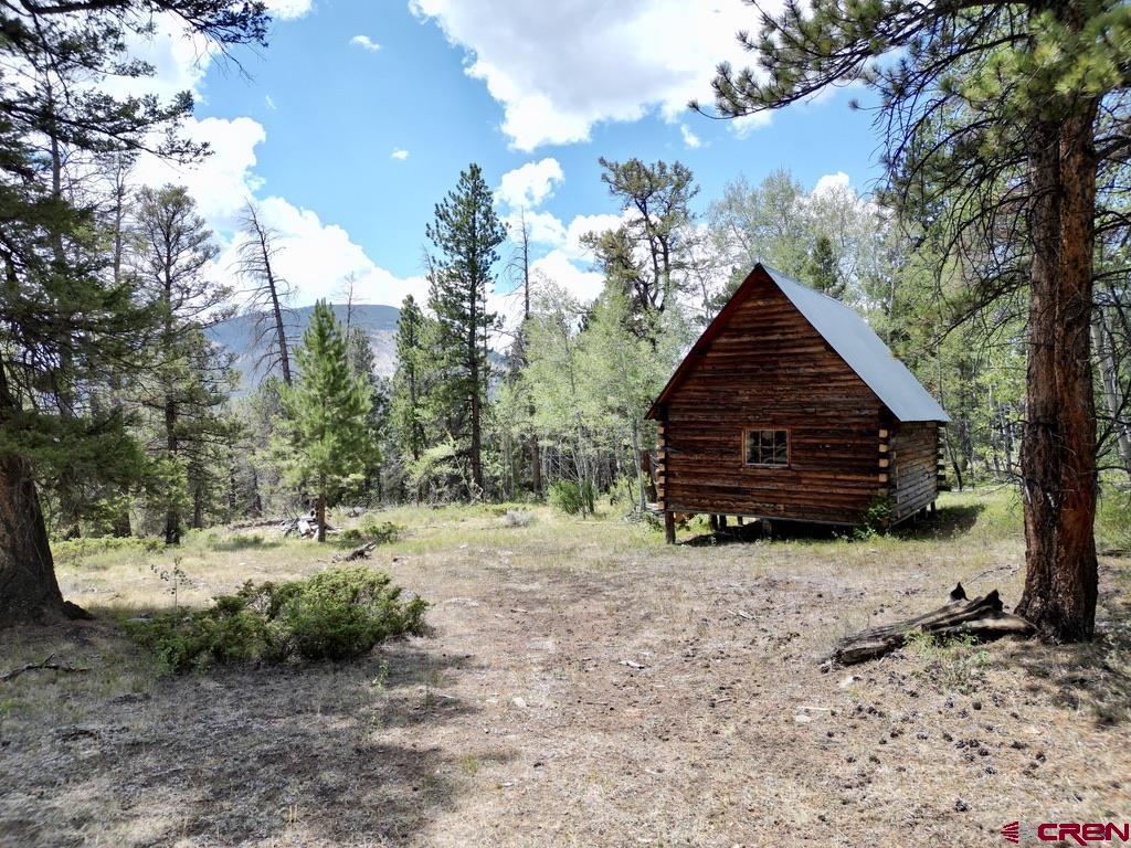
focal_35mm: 24
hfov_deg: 71.6
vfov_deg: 56.8
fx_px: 784
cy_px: 424
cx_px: 566
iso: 110
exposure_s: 1/1500
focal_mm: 6.72
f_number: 1.7
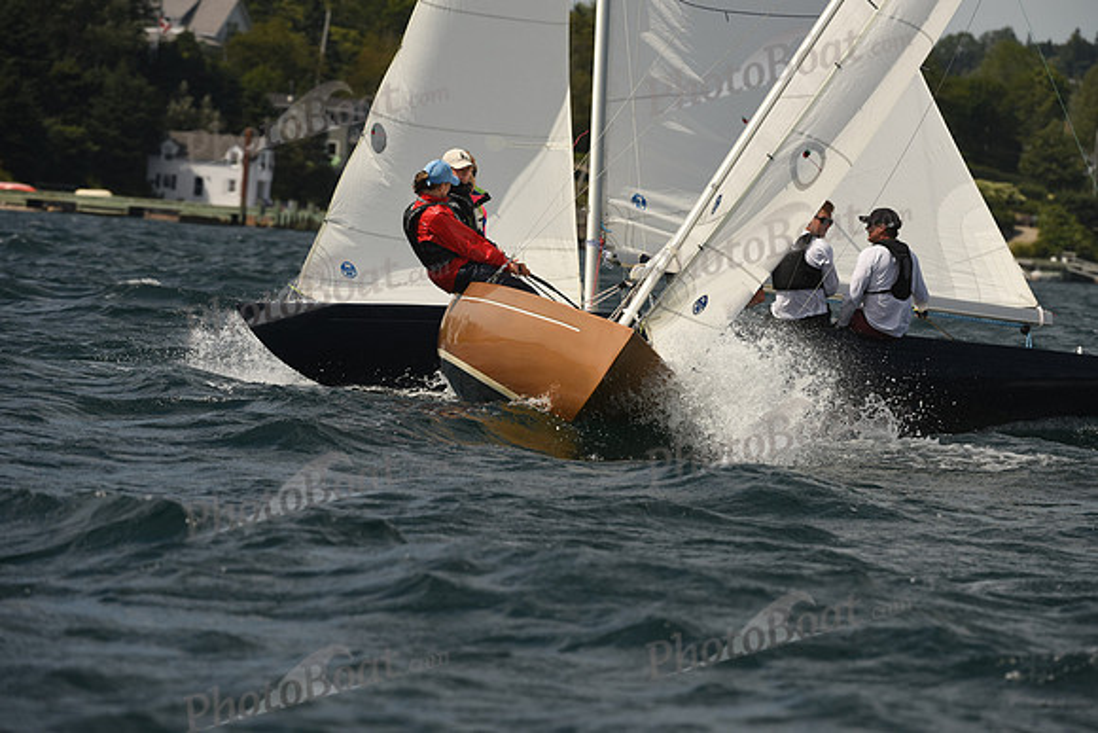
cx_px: 549
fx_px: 8847
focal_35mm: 290
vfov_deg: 4.7
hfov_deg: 7.1
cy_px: 366
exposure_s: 1/1000
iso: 250
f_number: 7.1
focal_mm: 290
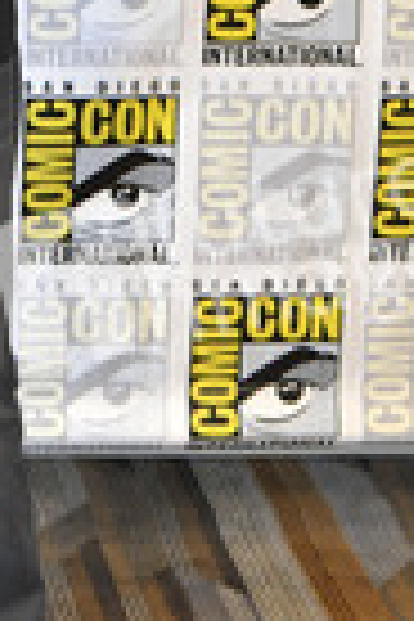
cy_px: 40
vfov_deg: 19.2
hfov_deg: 12.6
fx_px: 1794
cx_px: -182
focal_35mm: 104
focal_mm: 24
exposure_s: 1/60
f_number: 4.5
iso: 1000
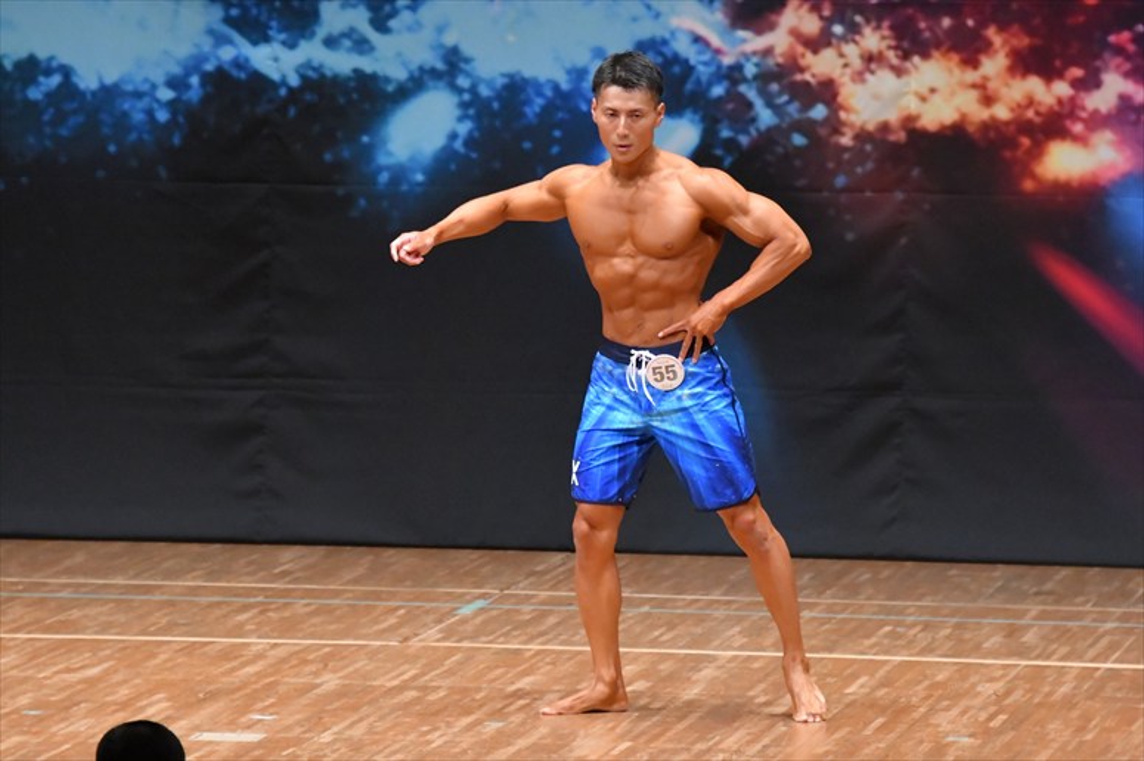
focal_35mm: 285
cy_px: 380
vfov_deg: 4.8
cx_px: 572
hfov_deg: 7.2
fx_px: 9052
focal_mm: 190
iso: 8000
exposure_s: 1/400
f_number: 5.6
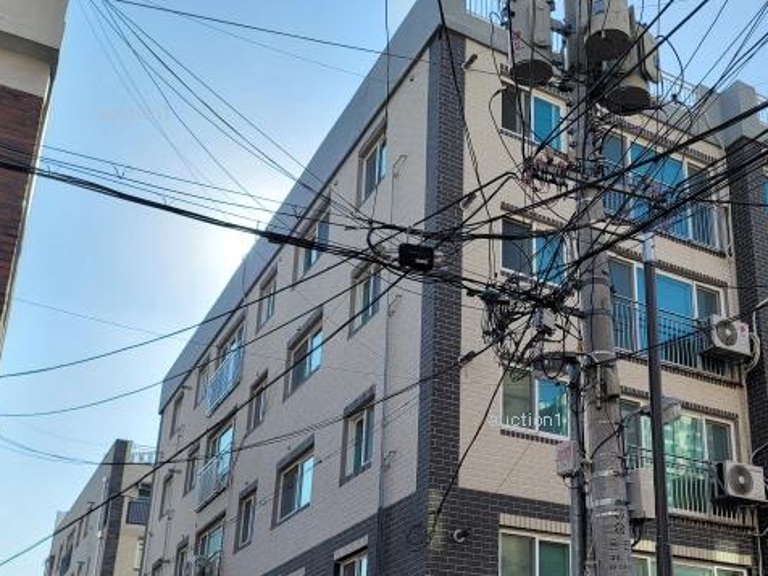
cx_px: 524
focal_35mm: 42
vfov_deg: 33.7
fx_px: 932
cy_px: 431
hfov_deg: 44.0
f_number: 1.8
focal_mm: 7
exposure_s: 1/758
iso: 20
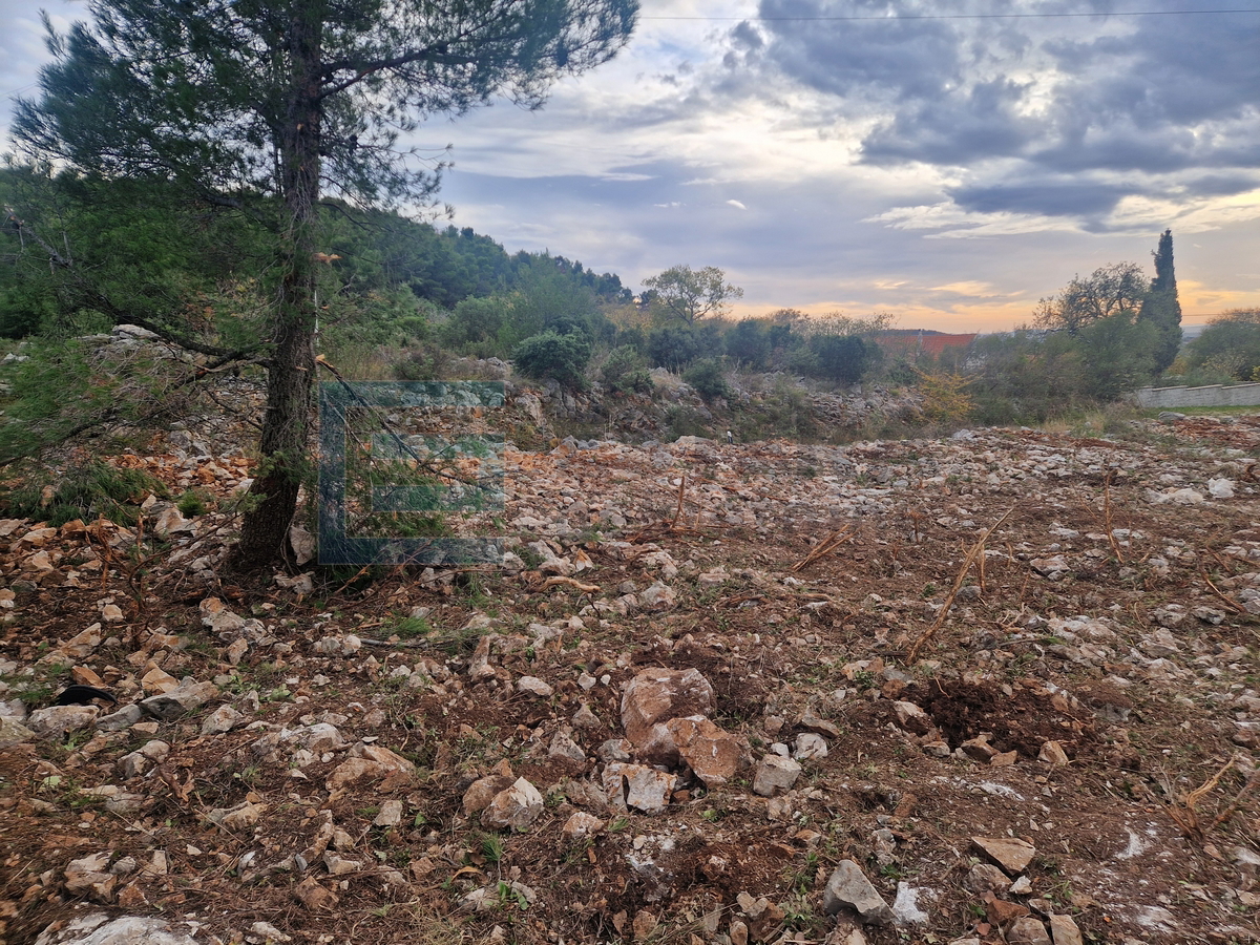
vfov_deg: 58.9
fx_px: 837
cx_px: 630
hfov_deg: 73.9
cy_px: 472
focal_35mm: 23
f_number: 1.8
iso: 50
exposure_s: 1/265
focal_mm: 5.4
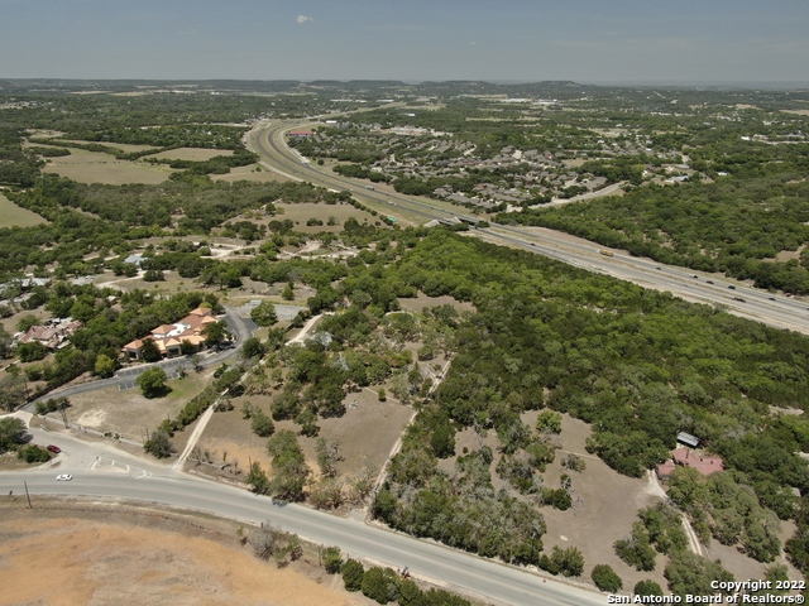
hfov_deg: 71.6
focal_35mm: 24
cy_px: 303
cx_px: 404
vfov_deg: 56.8
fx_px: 561
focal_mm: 4.39
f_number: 2.8
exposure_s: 1/80
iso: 100
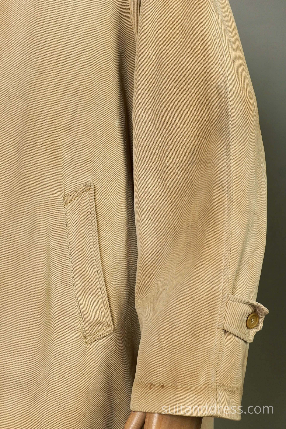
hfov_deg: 28.1
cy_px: 214
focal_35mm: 48
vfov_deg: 41.1
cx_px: 143
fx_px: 572
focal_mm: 32
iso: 320
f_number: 6.3
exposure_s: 1/40
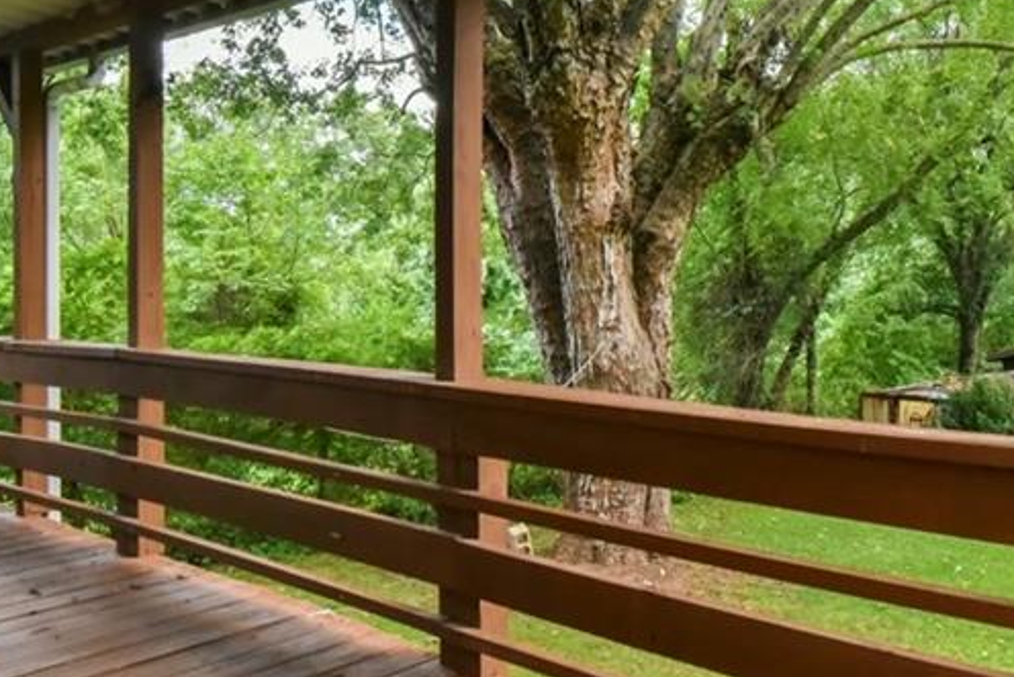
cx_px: 824
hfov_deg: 53.1
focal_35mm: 33
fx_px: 930
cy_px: 249
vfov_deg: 39.7
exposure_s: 1/640
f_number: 10
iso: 4000
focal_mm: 16
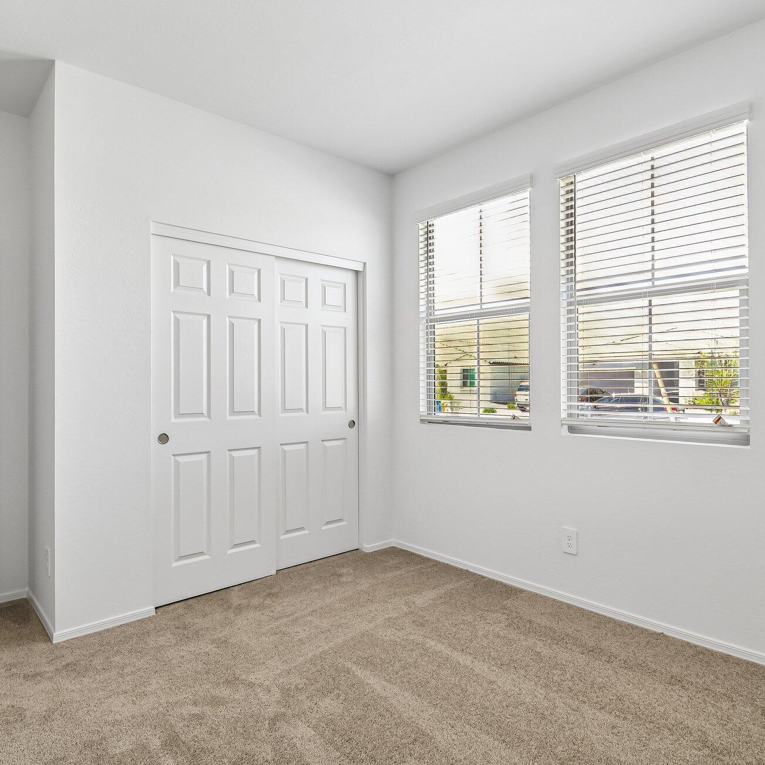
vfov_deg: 74.8
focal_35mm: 20
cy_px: 381
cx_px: 375
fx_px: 500
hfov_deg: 74.8
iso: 400
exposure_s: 1/50
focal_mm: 10
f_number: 8
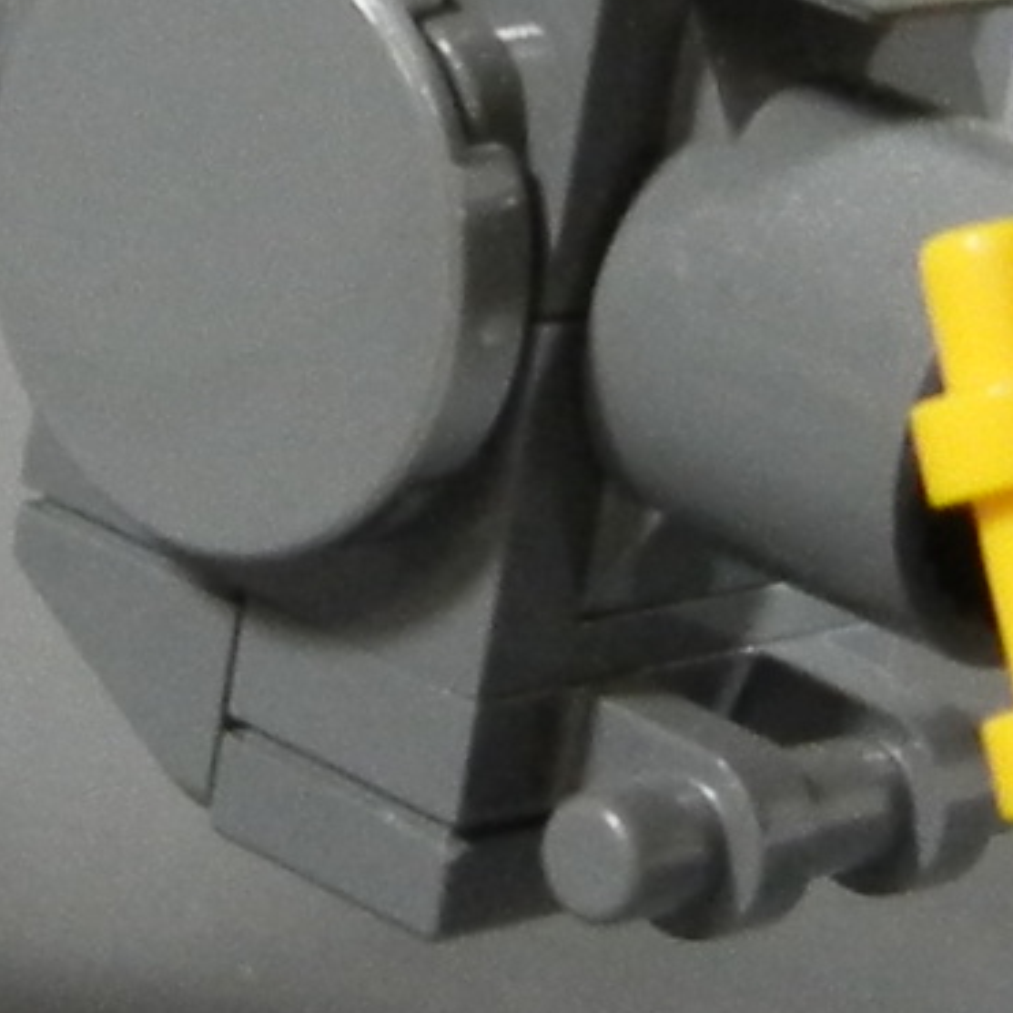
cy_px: 175
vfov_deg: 7.5
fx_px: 7714
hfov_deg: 7.4
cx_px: -333
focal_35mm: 233
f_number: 3.5
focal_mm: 5.4
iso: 400
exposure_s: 1/35.8
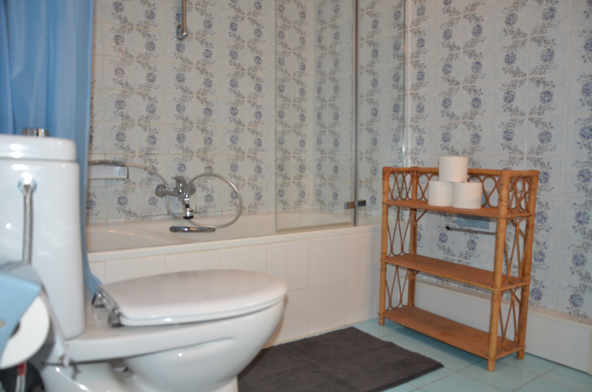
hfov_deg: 67.5
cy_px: 196
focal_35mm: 27
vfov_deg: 47.7
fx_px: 443
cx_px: 296
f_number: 3.5
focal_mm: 18
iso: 800
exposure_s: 1/60
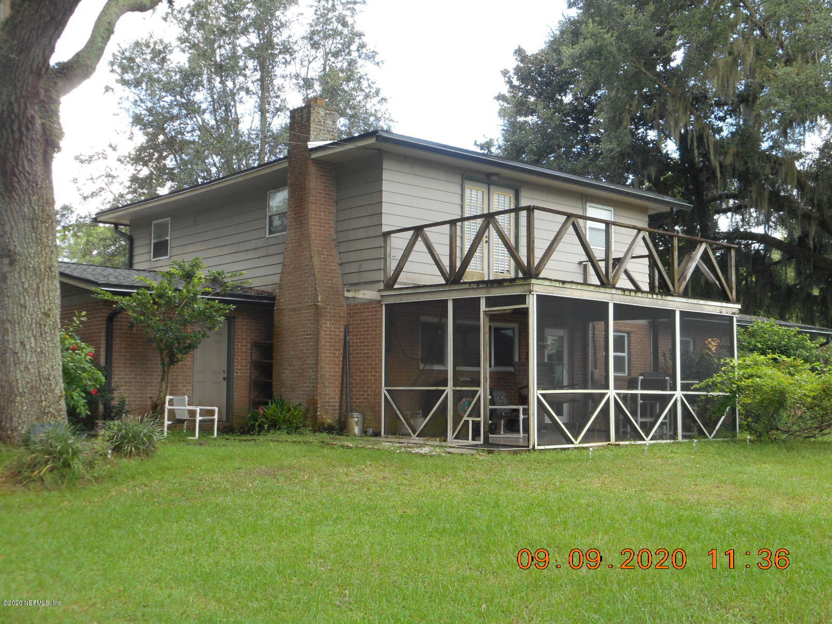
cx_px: 416
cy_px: 312
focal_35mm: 44
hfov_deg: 42.9
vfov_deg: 32.9
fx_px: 1058
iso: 80
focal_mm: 7.9
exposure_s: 1/40
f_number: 4.7
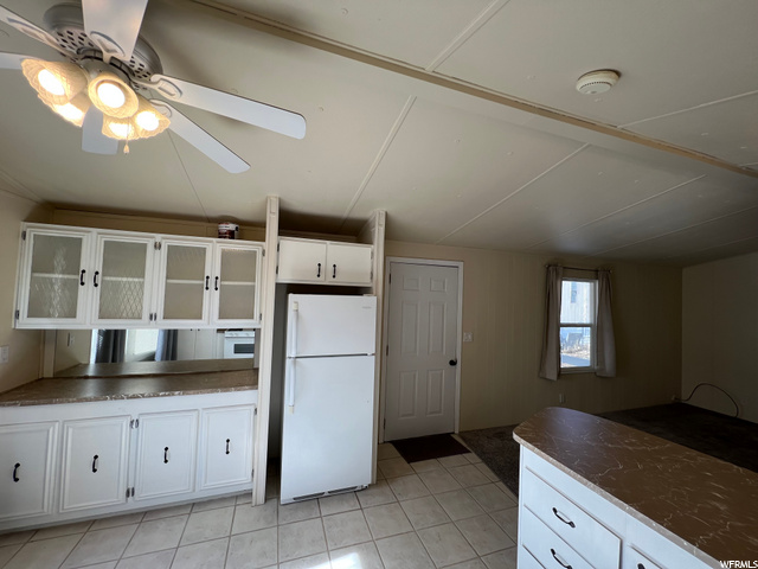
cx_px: 379
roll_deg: -2.5
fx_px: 285
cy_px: 284
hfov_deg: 106.2
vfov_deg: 89.9
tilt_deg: +1.8
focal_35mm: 13
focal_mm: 1.57
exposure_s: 1/133
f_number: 1.8
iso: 32
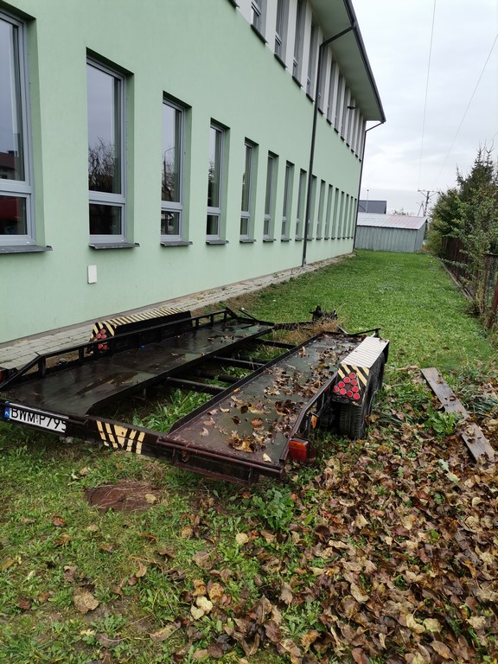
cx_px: 249
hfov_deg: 53.1
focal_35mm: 26
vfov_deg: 67.3
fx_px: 499
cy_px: 332
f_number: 1.8
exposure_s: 1/110
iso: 50
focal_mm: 4.75
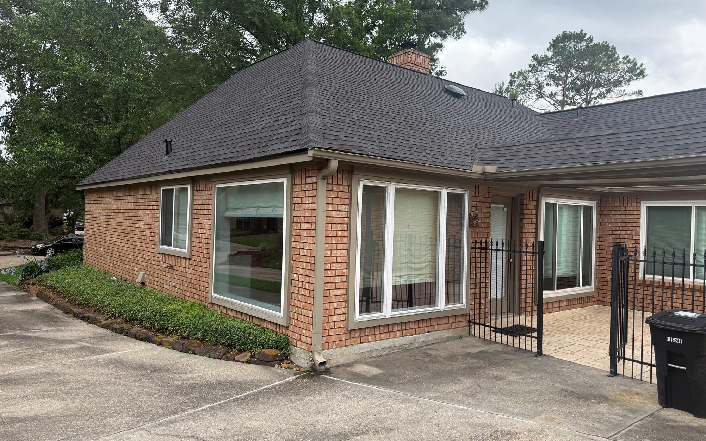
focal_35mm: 26
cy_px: 214
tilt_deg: +0.7
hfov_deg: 70.4
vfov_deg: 47.6
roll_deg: -1.9
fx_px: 500
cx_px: 354
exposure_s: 1/421
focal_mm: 6.76
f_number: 1.78
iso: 100
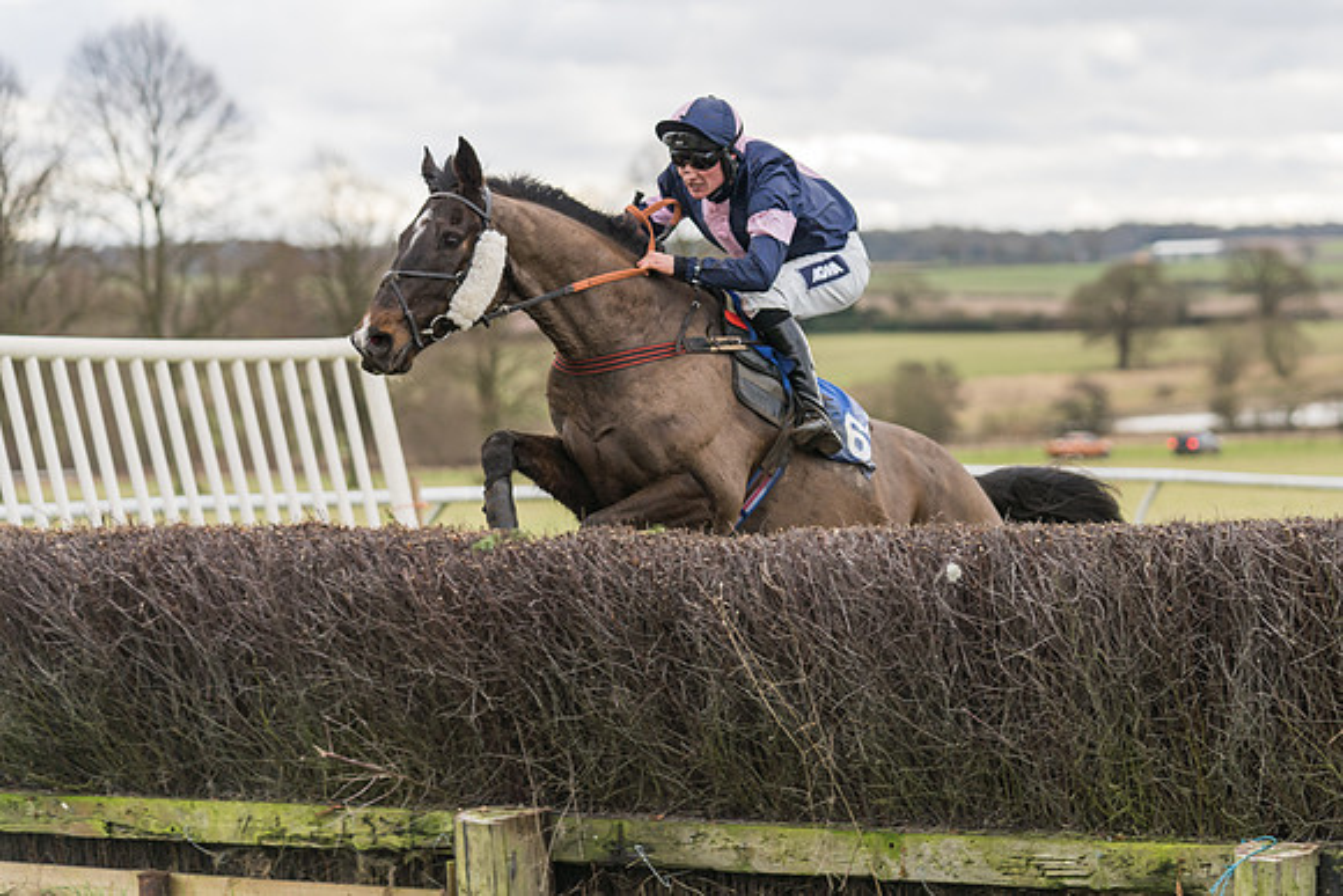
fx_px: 4674
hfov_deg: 16.3
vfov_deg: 10.9
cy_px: 357
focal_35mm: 125
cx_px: 841
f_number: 2.8
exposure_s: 1/1000
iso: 400
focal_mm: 100
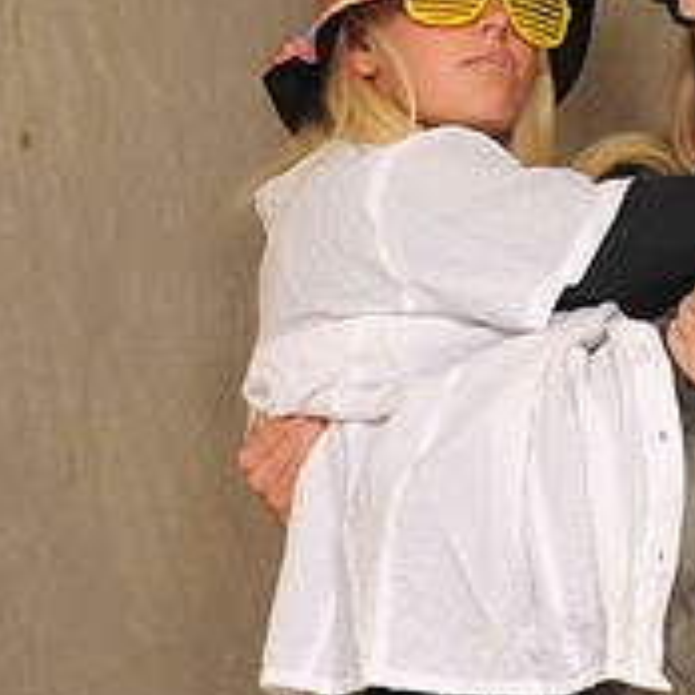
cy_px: 274
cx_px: 831
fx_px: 3371
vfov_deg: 11.8
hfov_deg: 11.5
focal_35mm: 148
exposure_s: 1/125
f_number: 6.3
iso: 200
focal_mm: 35
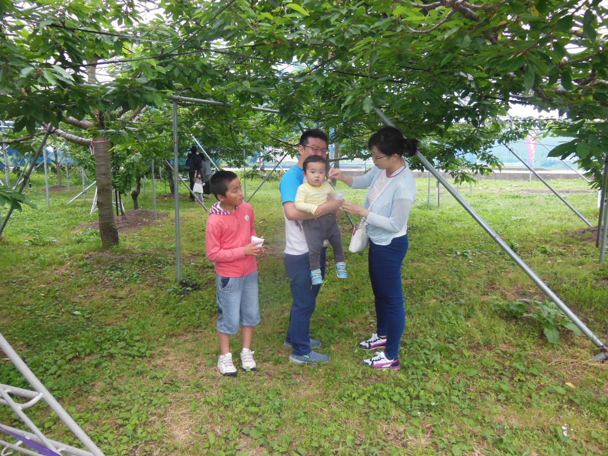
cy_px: 226
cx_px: 302
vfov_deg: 53.1
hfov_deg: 67.3
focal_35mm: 26
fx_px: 457
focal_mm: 4.5
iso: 125
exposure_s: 1/40
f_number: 3.5
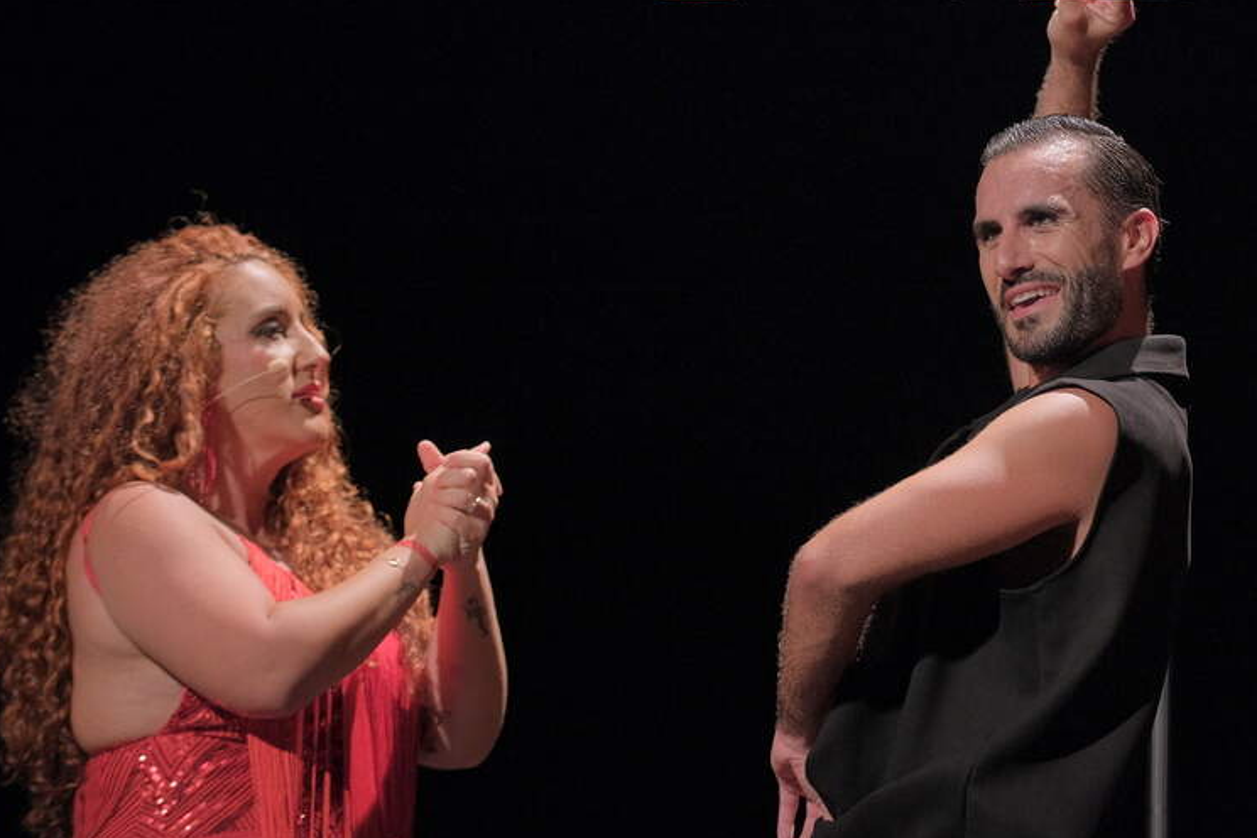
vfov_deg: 8.7
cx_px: 857
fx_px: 5516
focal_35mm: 158
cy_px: 412
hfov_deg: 13.0
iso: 1000
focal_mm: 65
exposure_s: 1/200
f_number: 1.8
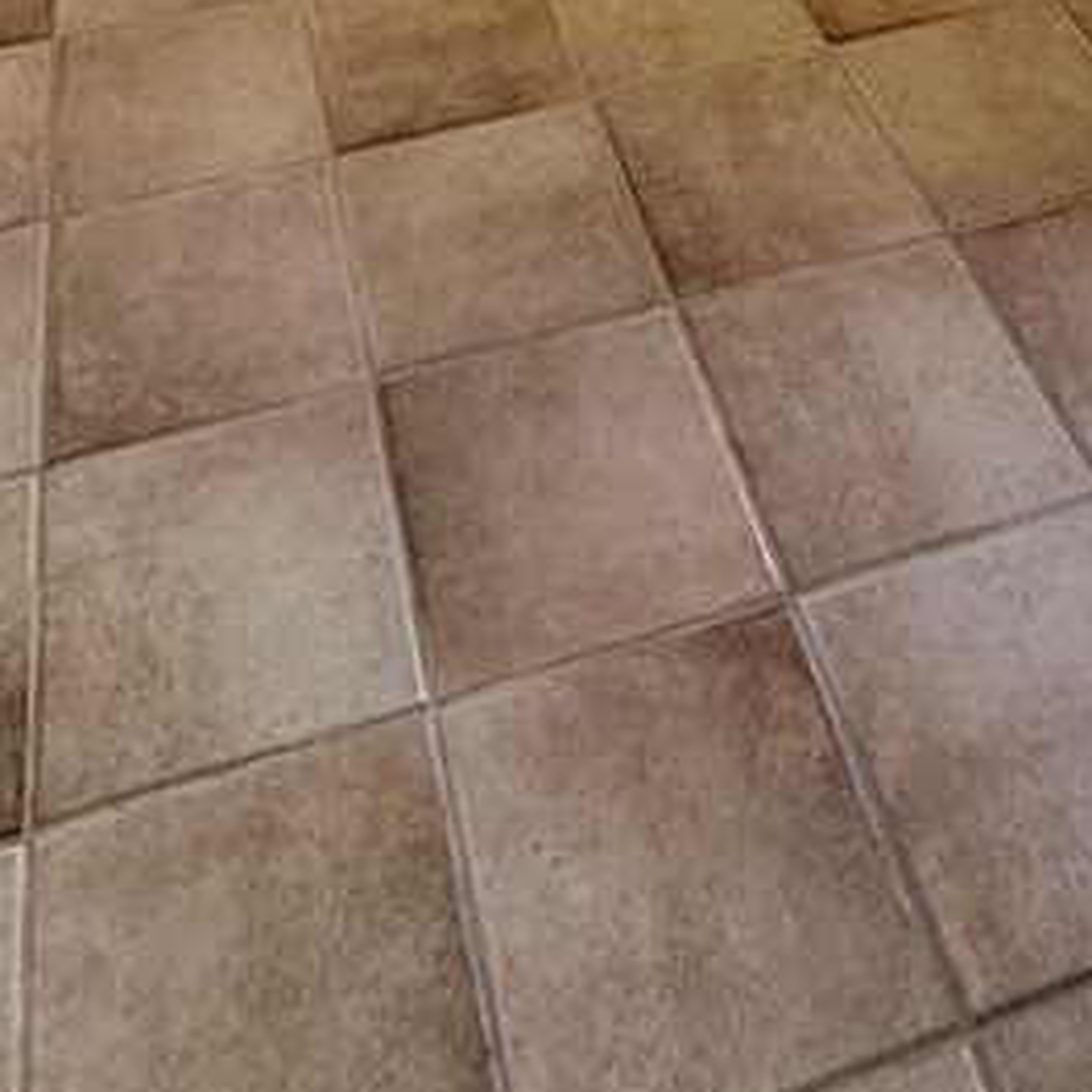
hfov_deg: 35.3
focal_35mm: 48
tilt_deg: -11.1
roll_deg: +0.3
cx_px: 579
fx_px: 1713
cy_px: -798
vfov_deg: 22.8
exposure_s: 1/60
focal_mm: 2.22
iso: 500
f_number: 2.2
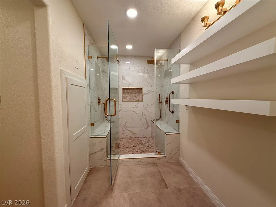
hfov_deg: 102.1
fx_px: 112
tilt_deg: -3.3
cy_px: 104
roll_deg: -0.1
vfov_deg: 85.7
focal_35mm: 14
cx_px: 138
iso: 100
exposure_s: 1/120
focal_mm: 2.22
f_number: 2.2
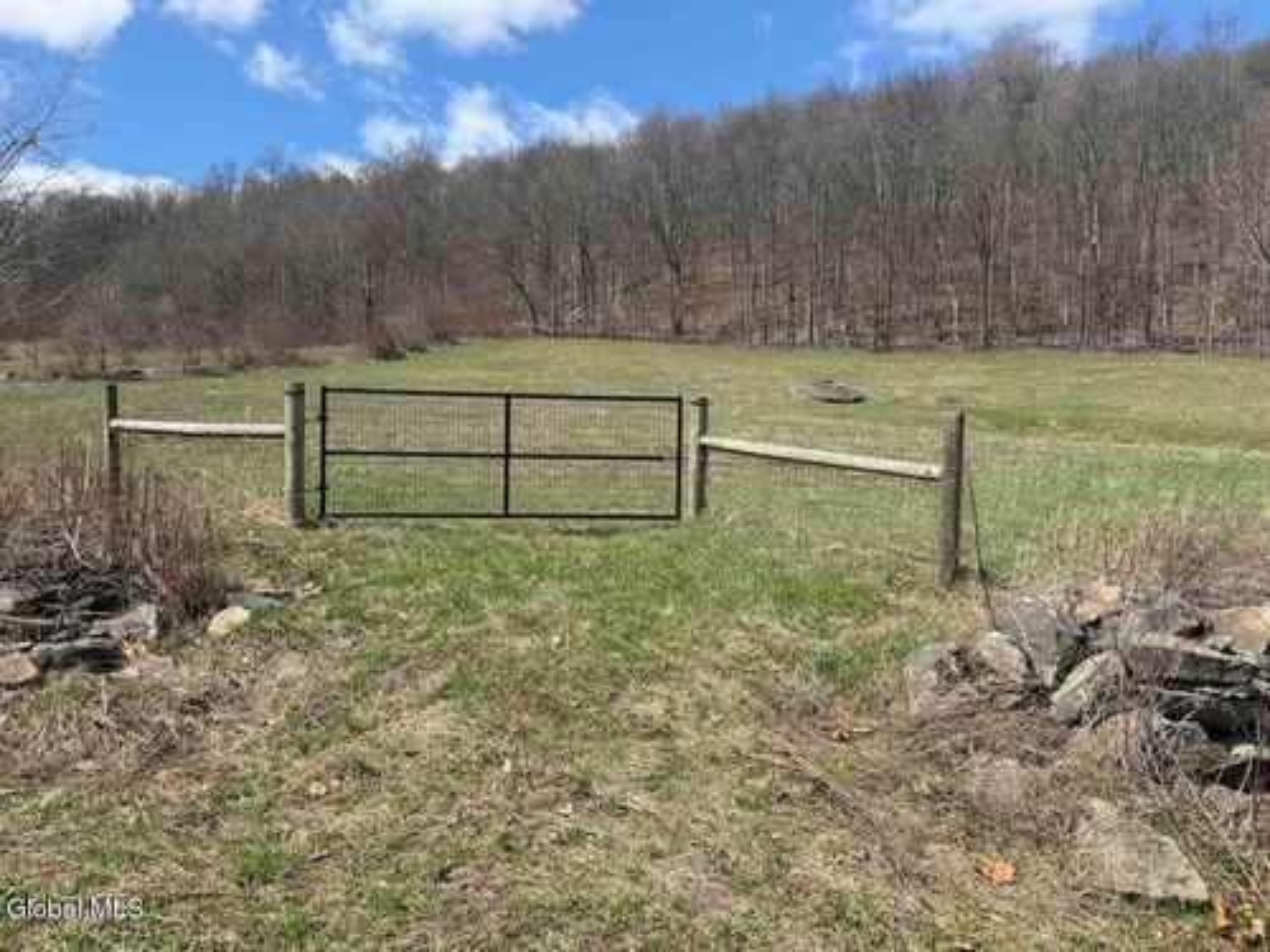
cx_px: 635
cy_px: 476
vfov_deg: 56.8
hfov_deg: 71.6
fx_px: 881
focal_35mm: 24
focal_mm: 6.76
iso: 80
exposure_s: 1/4167
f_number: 1.78
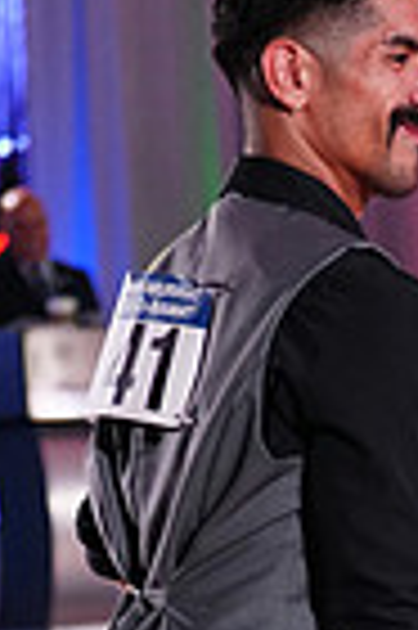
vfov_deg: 7.0
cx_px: 614
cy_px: 990
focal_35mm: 290
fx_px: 5063
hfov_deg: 4.7
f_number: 2.8
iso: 2500
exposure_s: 1/640
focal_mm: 70
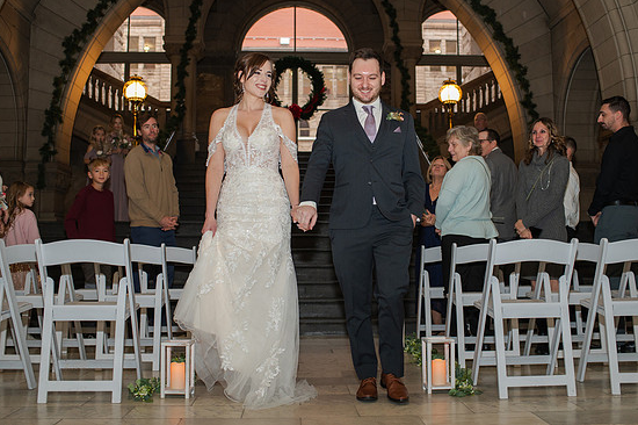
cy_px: 202
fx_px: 708
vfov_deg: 33.4
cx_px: 336
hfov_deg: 48.5
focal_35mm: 40
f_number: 3.5
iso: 1000
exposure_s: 1/200
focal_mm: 35
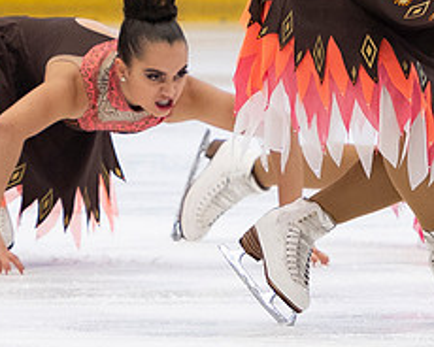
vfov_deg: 1.4
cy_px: 66
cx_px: 475
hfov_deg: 1.7
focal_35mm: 1107
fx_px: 14219
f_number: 4
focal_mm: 160
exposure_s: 1/200
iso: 1000
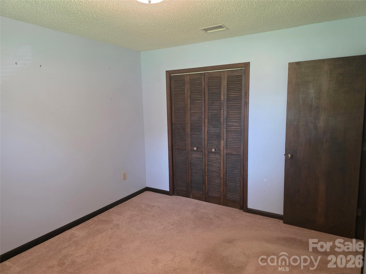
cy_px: 137
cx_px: 183
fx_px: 243
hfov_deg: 73.9
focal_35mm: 23
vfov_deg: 58.9
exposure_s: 1/120
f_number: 1.7
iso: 640
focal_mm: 6.3
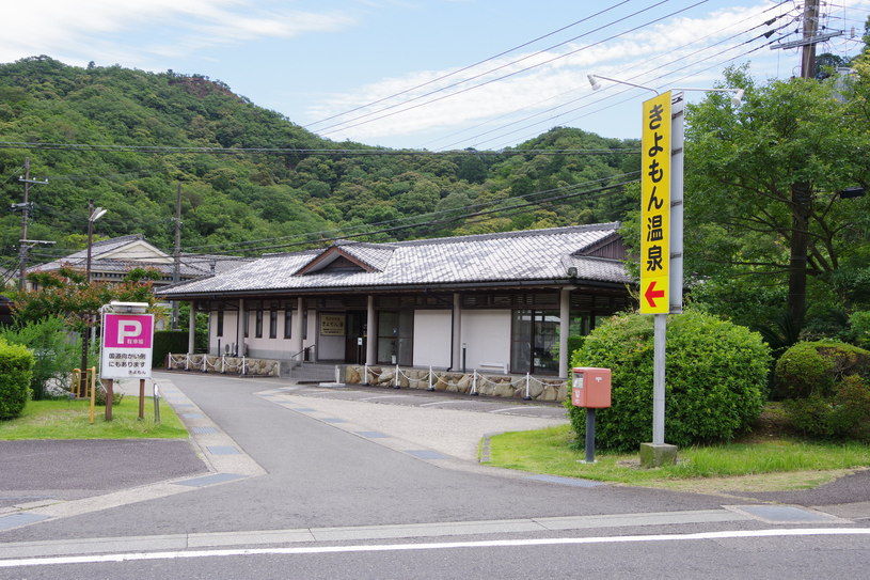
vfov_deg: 36.9
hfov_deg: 53.1
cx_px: 435
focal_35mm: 36
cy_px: 290
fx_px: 870
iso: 400
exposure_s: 1/160
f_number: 14
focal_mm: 24
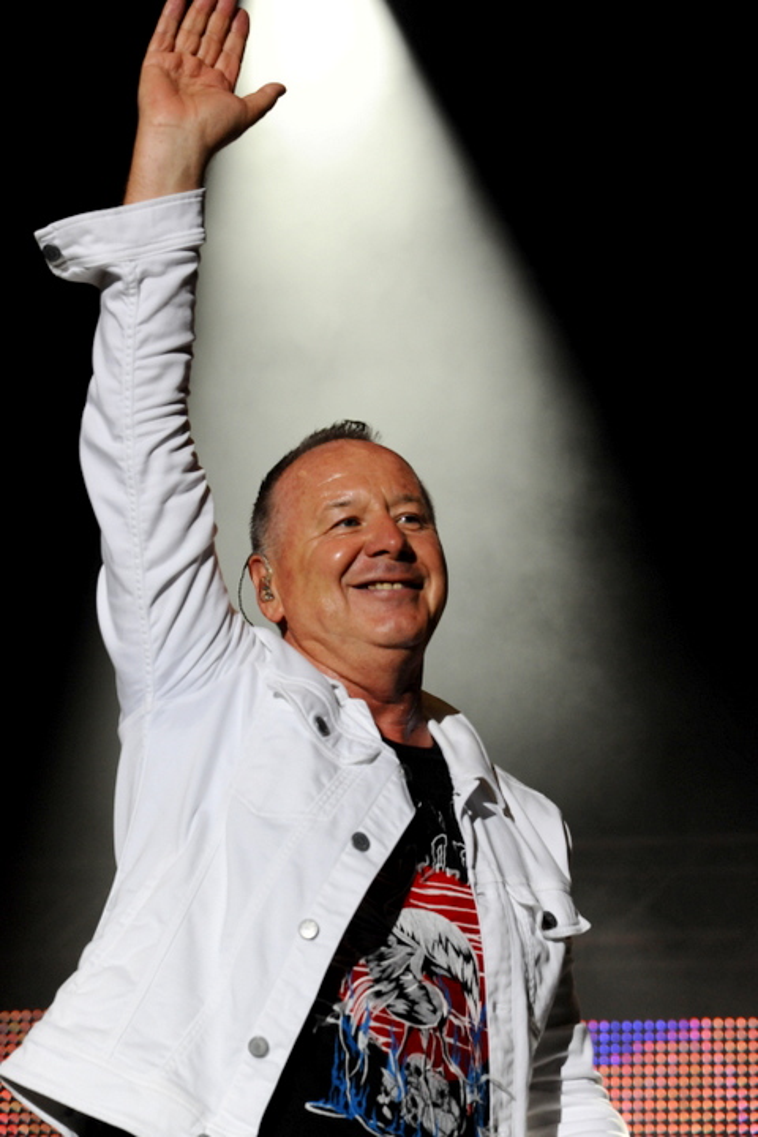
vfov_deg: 17.1
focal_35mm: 120
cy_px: 568
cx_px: 379
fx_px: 3790
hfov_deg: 11.4
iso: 1600
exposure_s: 1/200
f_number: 6.3
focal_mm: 120
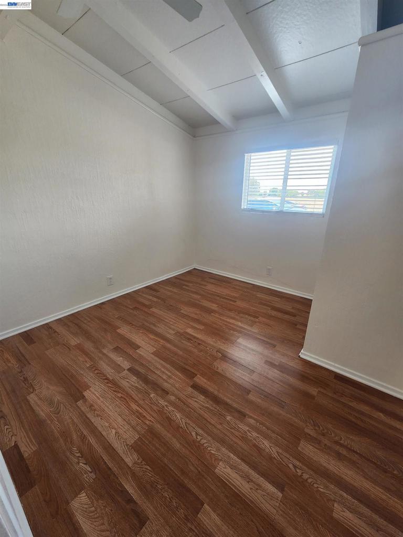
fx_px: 202
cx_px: 202
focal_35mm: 13
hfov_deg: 89.9
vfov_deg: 106.2
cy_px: 268
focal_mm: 2.2
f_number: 2.2
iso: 125
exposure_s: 1/60
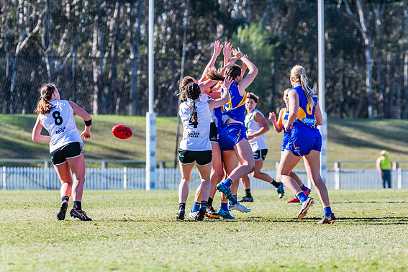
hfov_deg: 5.7
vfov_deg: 3.8
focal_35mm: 363
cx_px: 225
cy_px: 122
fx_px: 4114
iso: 640
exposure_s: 1/1250
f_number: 7.1
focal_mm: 310
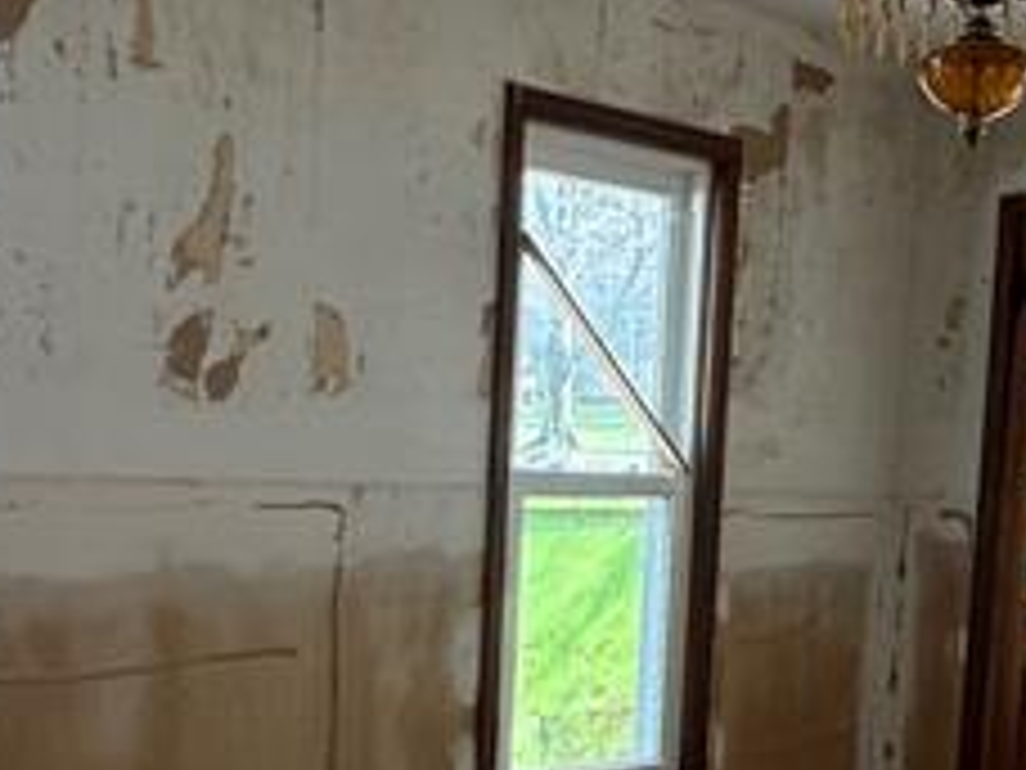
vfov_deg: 22.9
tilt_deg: -6.0
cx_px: 729
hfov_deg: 30.4
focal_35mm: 63
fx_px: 1867
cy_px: 644
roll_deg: -3.6
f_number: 2.2
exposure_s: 1/99
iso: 250
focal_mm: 2.22
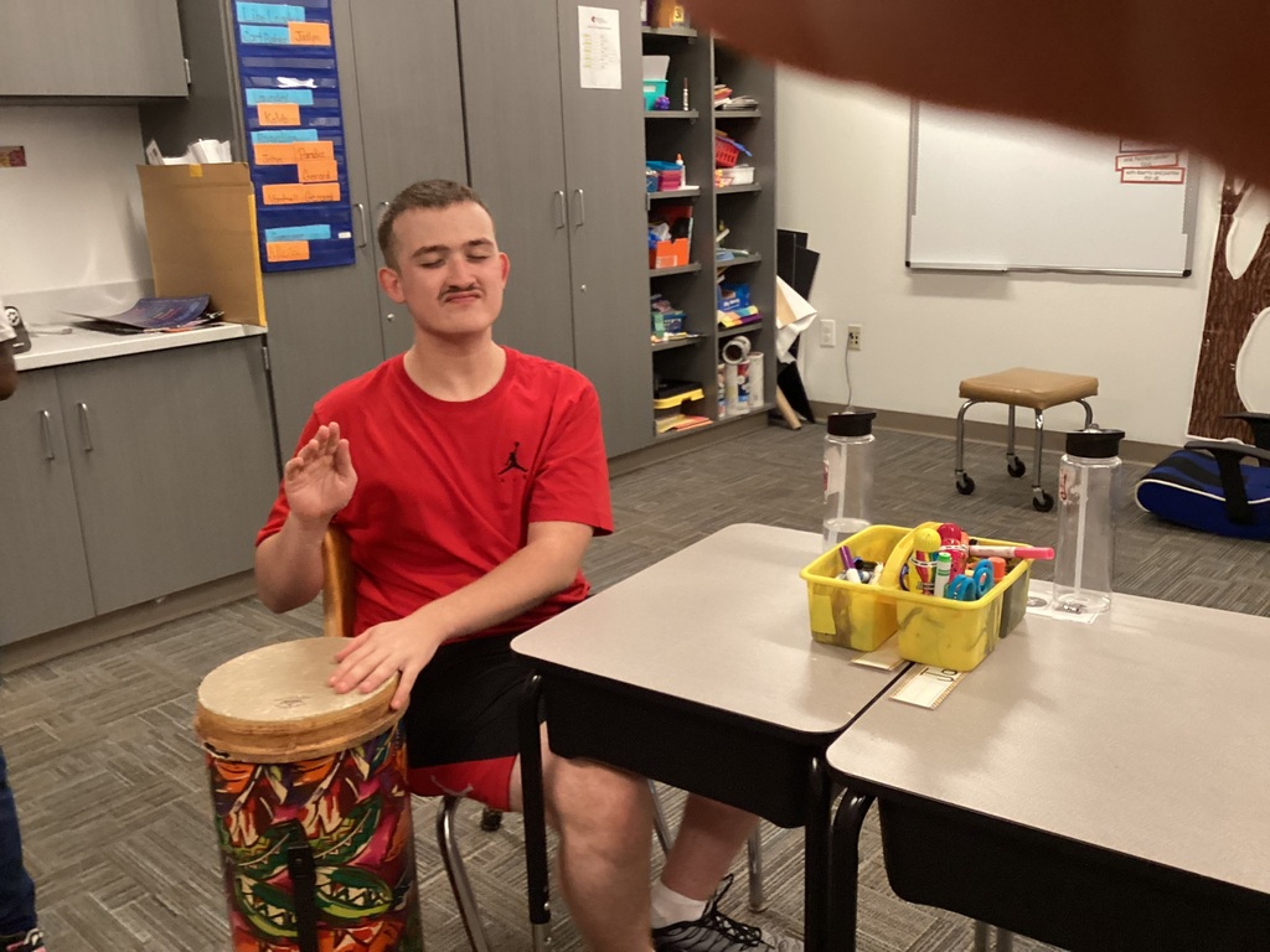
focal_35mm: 31
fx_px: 1137
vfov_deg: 45.4
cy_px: 476
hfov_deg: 58.4
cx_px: 635
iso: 250
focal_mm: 3.3
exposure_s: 1/60
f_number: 2.4
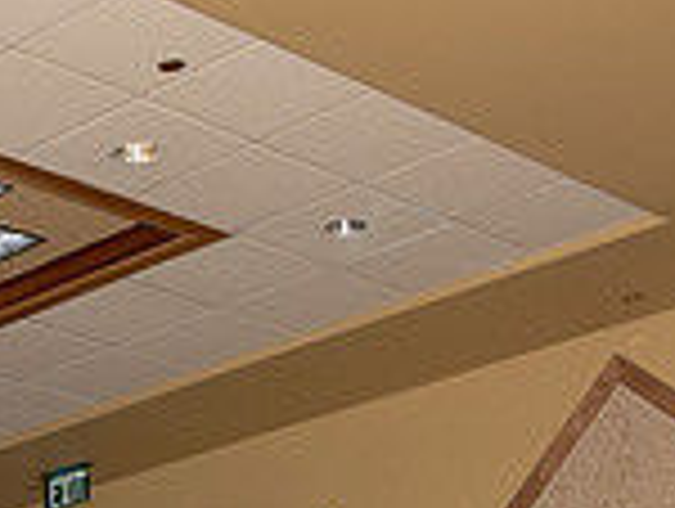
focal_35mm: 104
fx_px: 2031
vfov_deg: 13.1
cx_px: -148
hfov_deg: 17.9
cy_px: 861
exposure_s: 1/60
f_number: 8
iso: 1250
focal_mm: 28
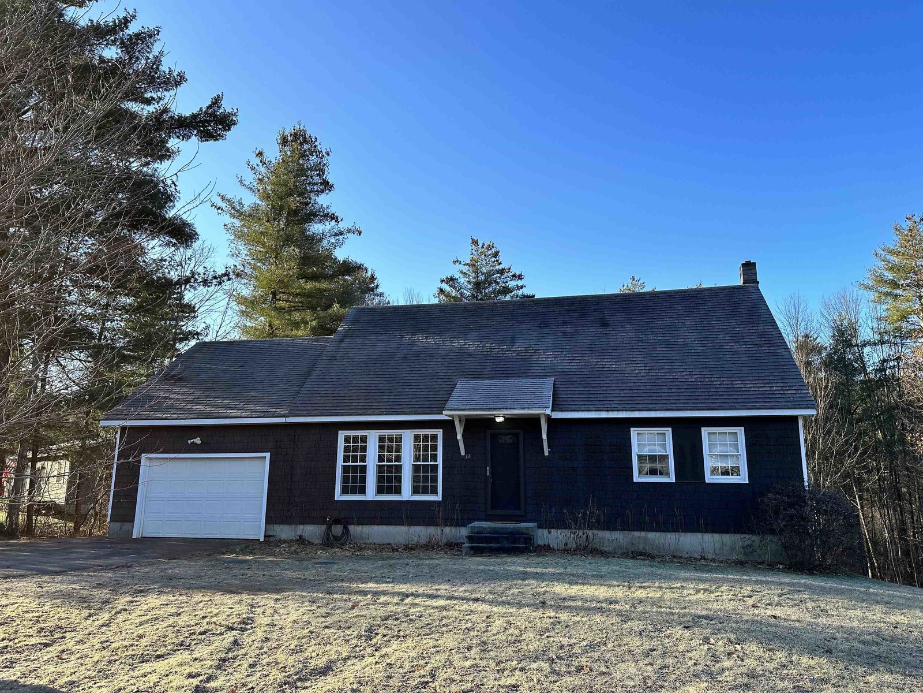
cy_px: 346
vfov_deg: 56.8
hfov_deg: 71.6
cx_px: 462
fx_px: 640
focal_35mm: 24
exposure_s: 1/1473
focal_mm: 6.86
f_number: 1.78
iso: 80
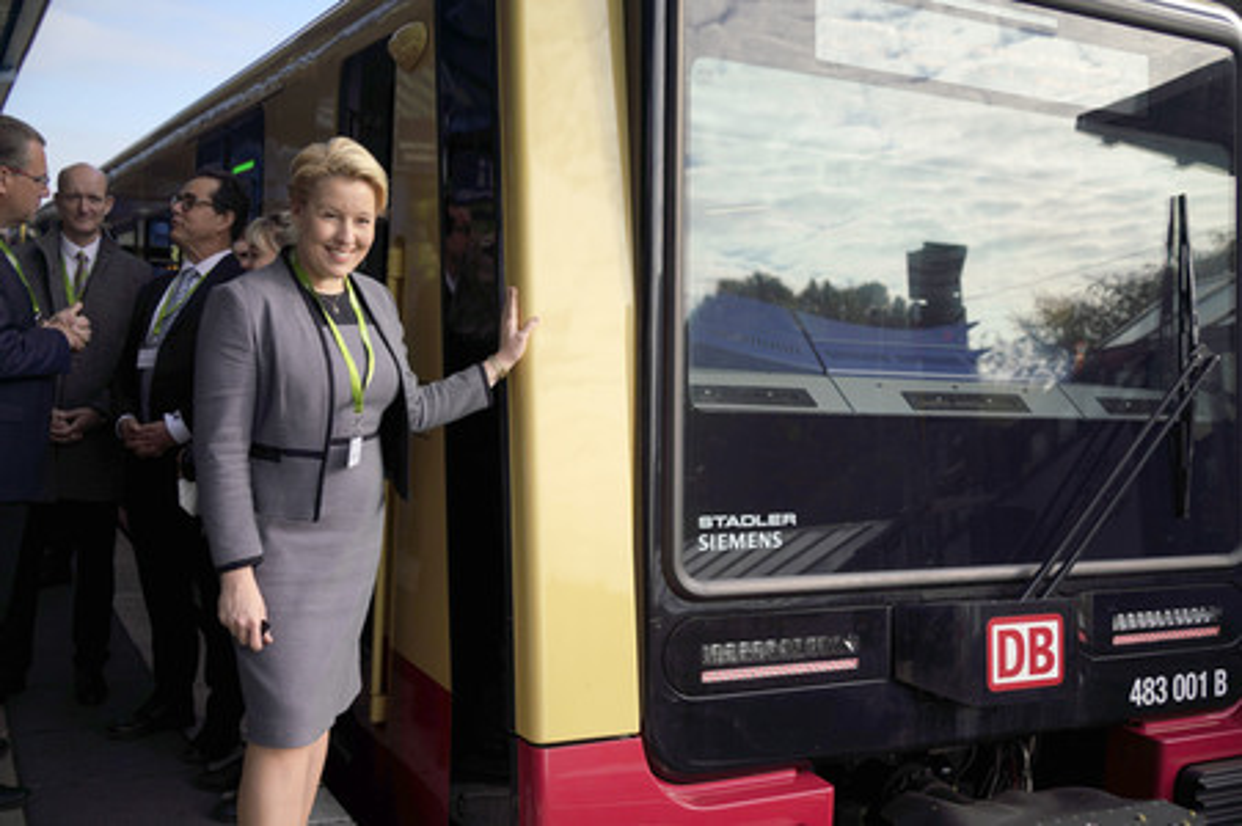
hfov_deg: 51.9
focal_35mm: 37
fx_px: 1276
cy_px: 413
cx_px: 621
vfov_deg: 35.9
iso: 100
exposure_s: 1/1000
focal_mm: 37
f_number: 3.2
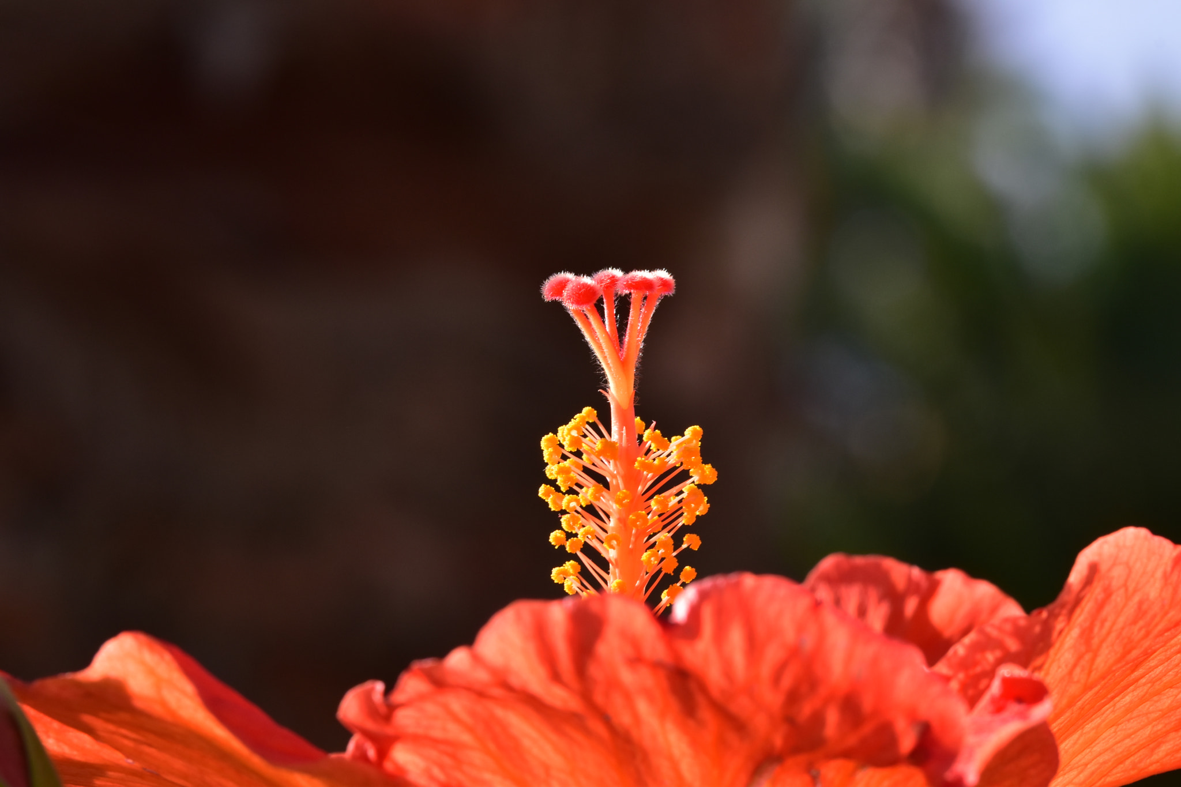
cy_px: 394
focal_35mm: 158
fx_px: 5166
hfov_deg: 13.0
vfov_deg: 8.7
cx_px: 590
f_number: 14
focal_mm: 105
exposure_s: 1/200
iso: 400
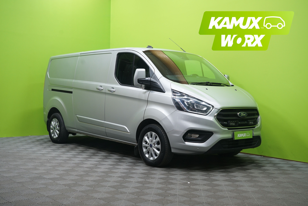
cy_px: 103
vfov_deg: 30.5
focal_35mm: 44
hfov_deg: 44.5
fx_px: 376
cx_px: 154
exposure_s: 1/25
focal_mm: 44
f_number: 5.6
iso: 800
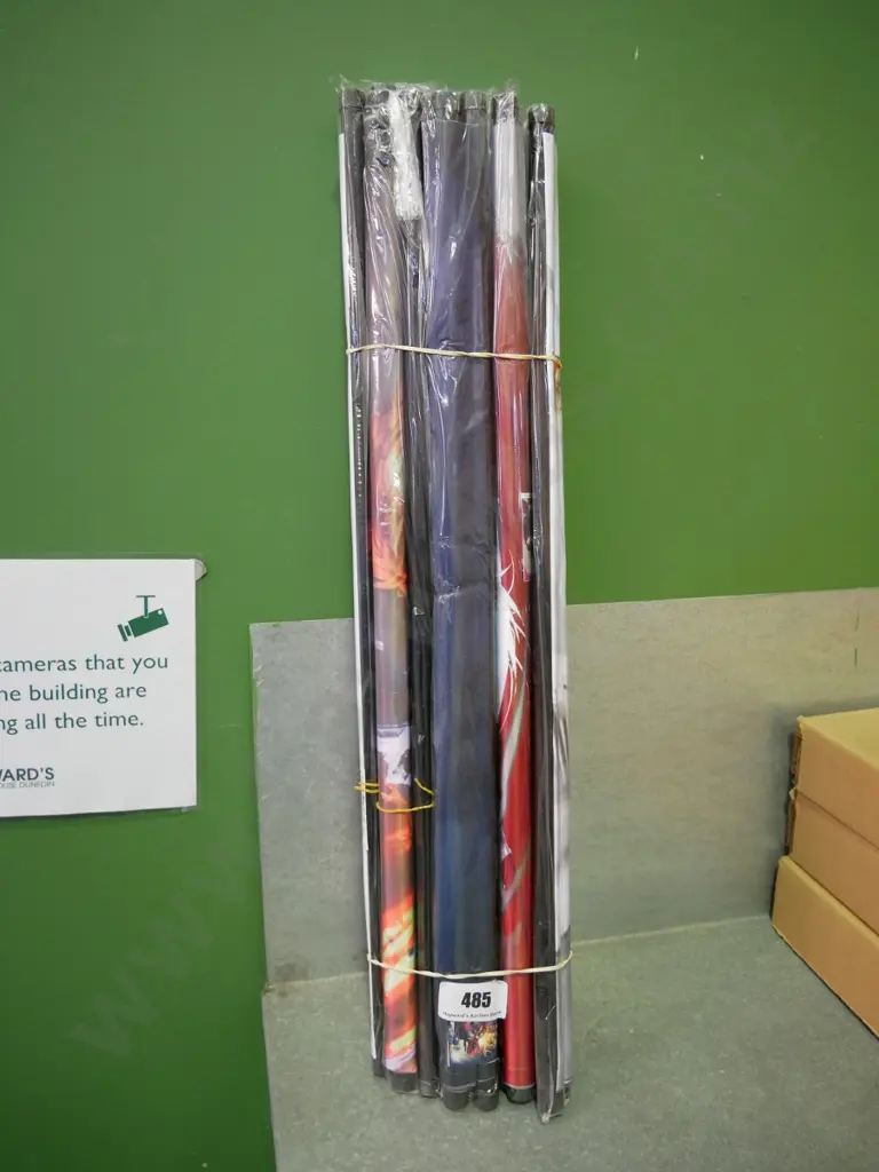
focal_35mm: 30
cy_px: 586
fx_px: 1016
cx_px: 440
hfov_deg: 46.8
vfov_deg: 60.0
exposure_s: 1/60
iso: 1000
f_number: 3.7
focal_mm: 15
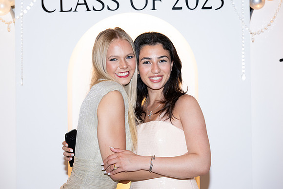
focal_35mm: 76
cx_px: 142
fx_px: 598
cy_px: 94
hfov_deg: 26.6
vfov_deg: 18.0
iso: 1000
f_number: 5.6
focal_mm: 76
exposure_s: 1/80
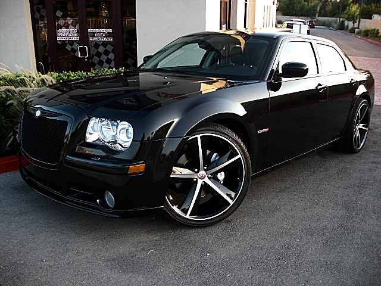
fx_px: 396
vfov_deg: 39.7
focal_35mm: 36
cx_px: 190
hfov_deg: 51.4
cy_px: 143
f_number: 2.8
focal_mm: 6.3
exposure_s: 1/80
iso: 100
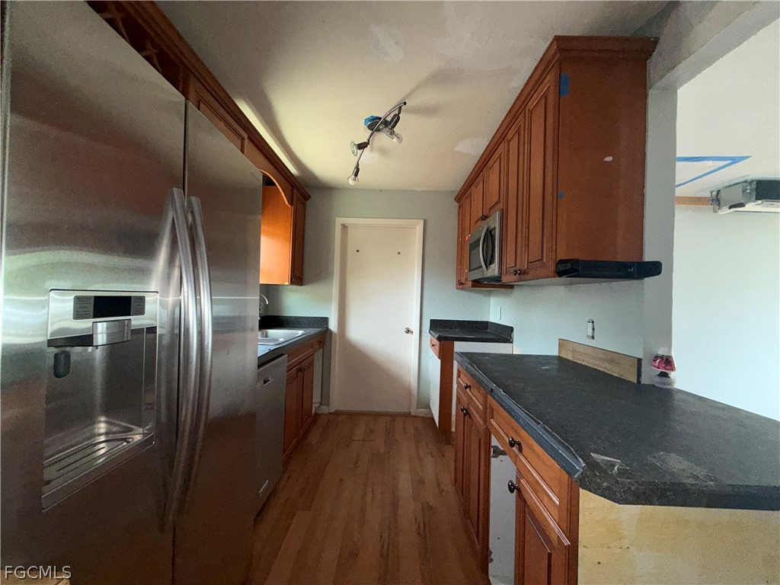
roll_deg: -1.7
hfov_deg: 102.1
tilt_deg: +0.6
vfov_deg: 85.7
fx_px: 315
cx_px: 390
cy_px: 292
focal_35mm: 14
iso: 160
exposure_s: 1/111
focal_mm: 2.22
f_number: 2.2
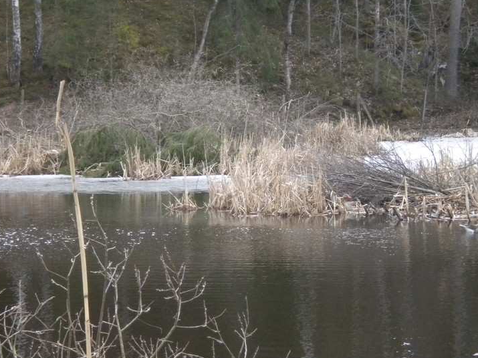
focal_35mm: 141
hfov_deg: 14.0
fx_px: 1947
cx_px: 215
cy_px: 180
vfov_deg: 10.5
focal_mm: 18.9
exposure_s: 1/409
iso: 400
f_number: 5.9
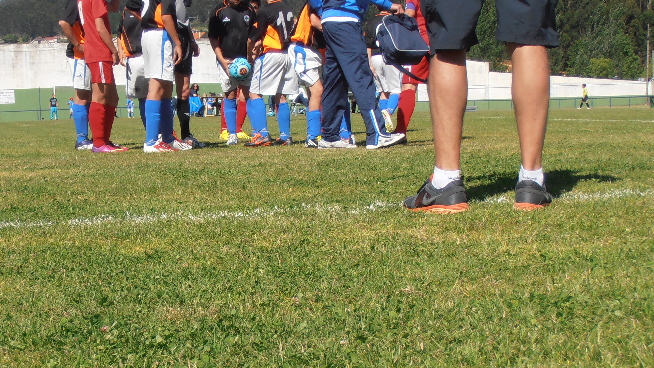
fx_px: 1613
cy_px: 283
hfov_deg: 22.9
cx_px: 238
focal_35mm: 93
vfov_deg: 13.0
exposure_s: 1/800
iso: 80
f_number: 4.5
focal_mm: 10.04
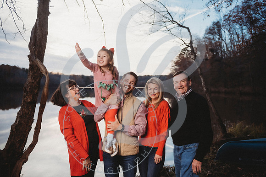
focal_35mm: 32
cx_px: 135
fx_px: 234
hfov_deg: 59.2
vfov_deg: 41.5
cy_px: 88
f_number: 2.8
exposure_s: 1/320
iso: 100
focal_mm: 31
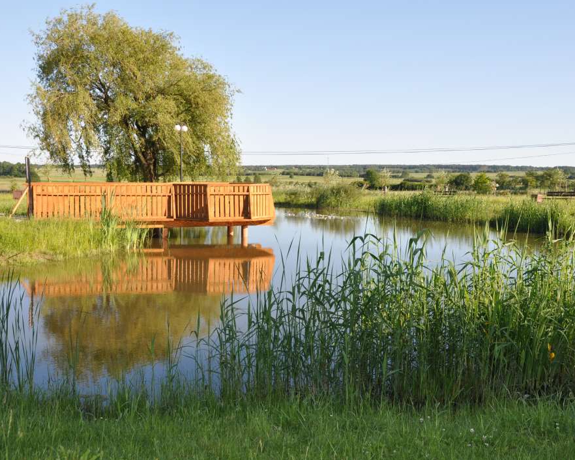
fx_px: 698
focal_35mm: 41
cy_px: 231
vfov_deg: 36.5
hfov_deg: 44.7
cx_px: 314
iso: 200
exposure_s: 1/200
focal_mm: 24
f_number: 8
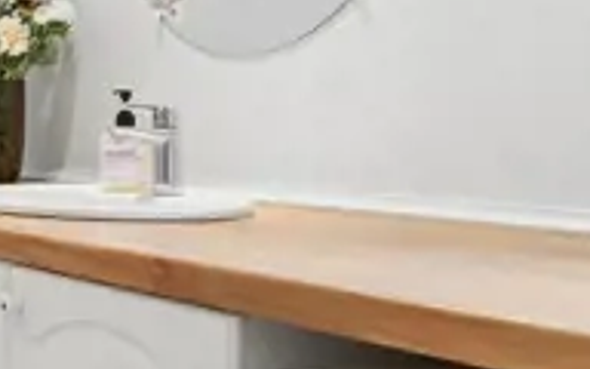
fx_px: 1077
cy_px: 166
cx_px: -277
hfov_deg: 24.4
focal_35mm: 67
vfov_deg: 19.4
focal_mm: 14
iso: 200
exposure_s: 1/4
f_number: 8
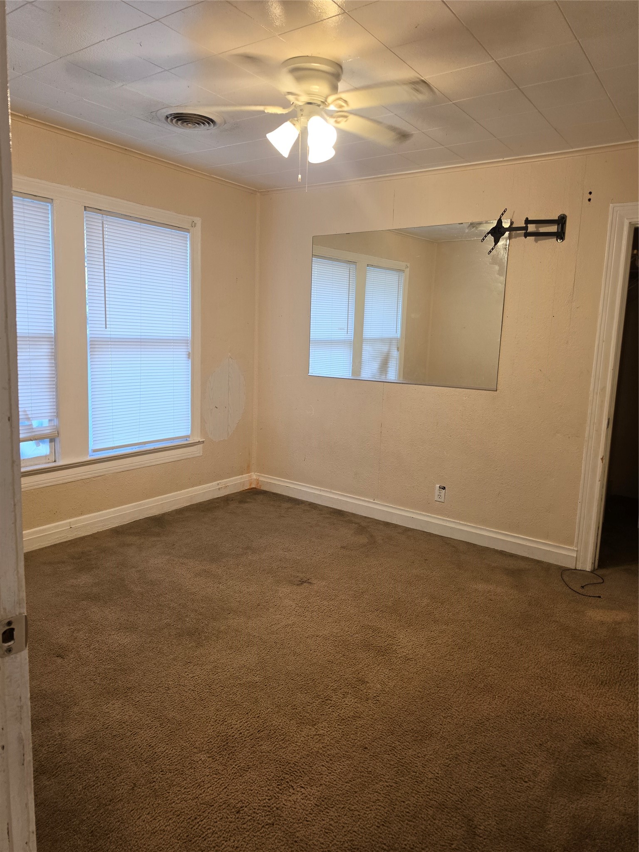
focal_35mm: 23
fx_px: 566
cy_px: 426
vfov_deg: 73.9
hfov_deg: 58.9
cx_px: 320
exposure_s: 1/120
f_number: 1.4
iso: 125
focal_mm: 6.5
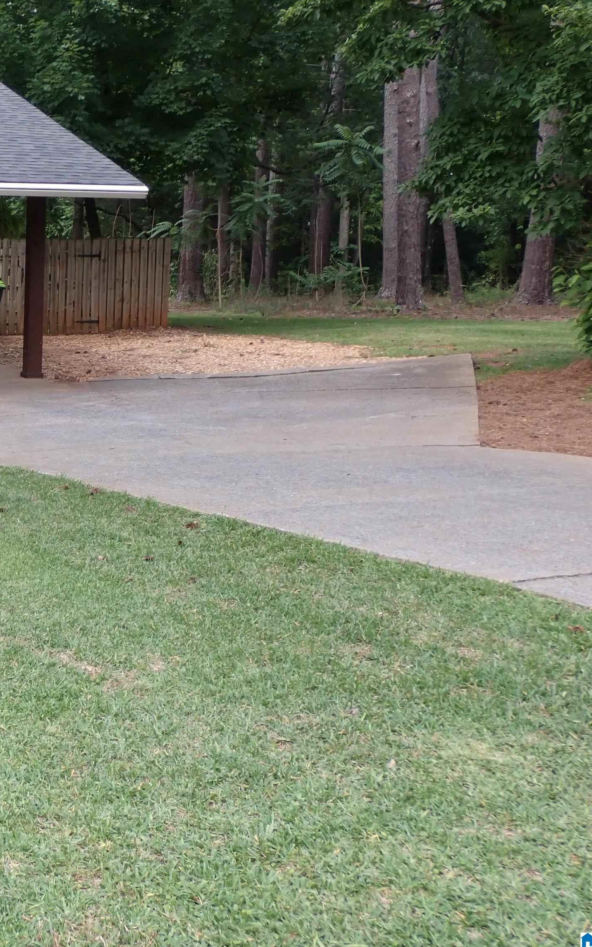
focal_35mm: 54
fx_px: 1394
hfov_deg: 23.0
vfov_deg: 37.5
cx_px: -5
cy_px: 475
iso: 100
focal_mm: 6.83
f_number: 3.5
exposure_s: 1/125
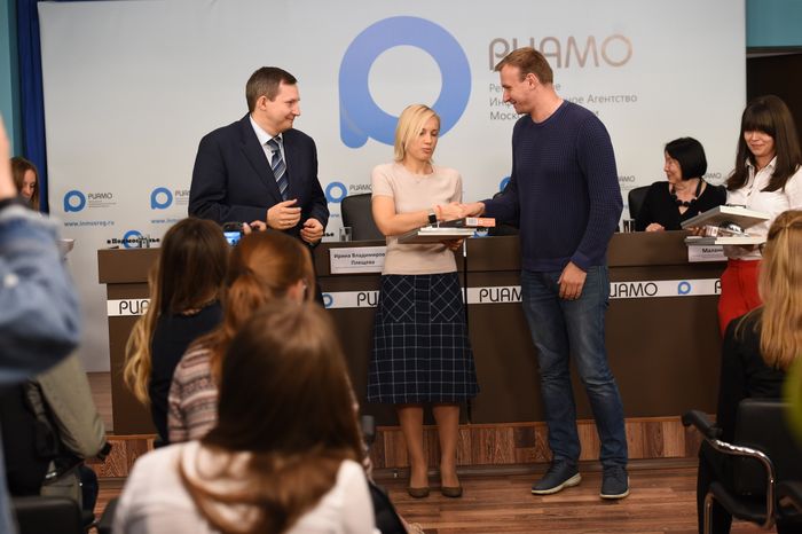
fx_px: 1559
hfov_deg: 28.9
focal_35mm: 70
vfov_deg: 19.4
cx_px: 401
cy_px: 267
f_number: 4
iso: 2500
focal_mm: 70
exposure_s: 1/320
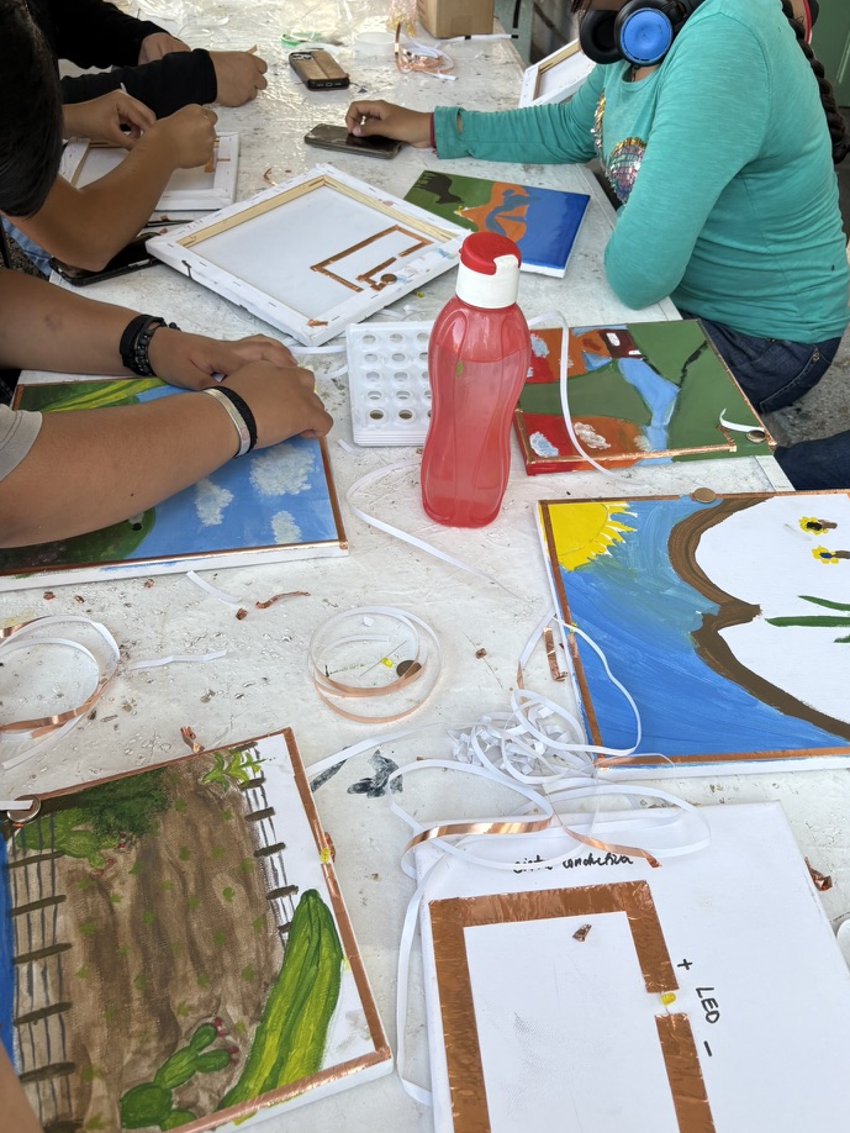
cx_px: 465
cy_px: 575
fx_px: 949
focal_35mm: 29
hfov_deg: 48.2
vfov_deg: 61.6
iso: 32
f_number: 1.6
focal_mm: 5.96
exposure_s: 1/158
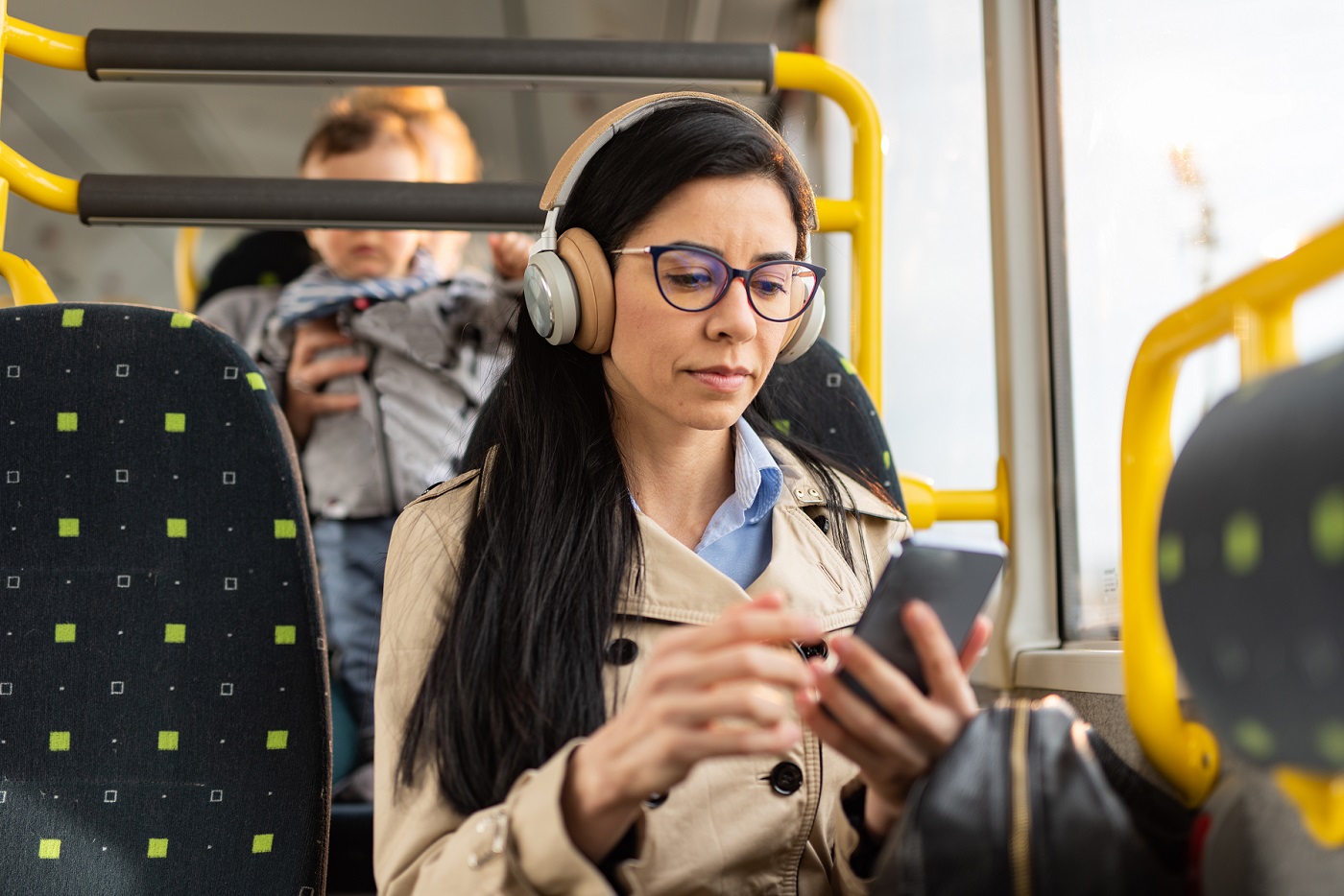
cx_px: 672
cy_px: 448
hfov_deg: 39.6
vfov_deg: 27.0
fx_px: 1867
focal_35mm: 50
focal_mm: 50
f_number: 1.6
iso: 64
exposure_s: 1/250
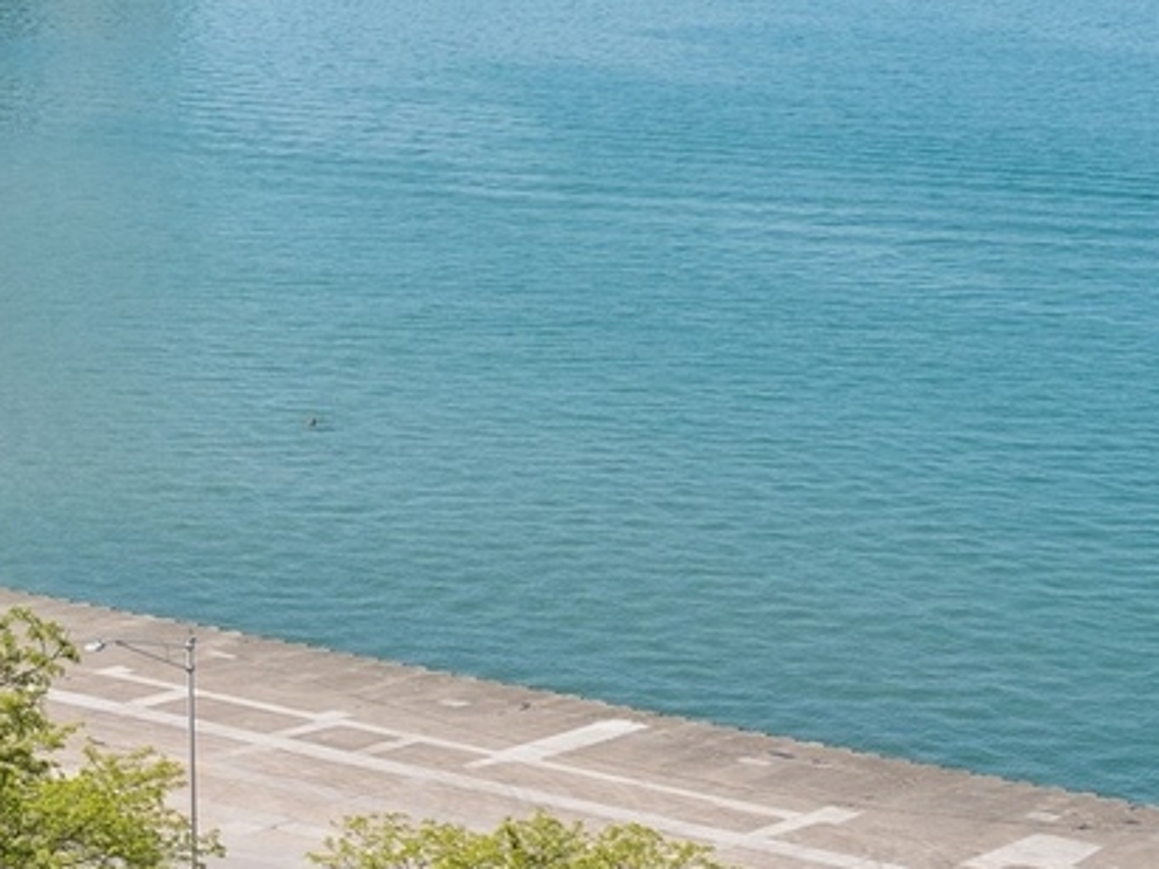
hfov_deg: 17.0
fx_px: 3682
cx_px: -268
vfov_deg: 13.2
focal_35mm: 110
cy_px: -56
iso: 320
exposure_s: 1/500
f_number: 8
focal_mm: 29
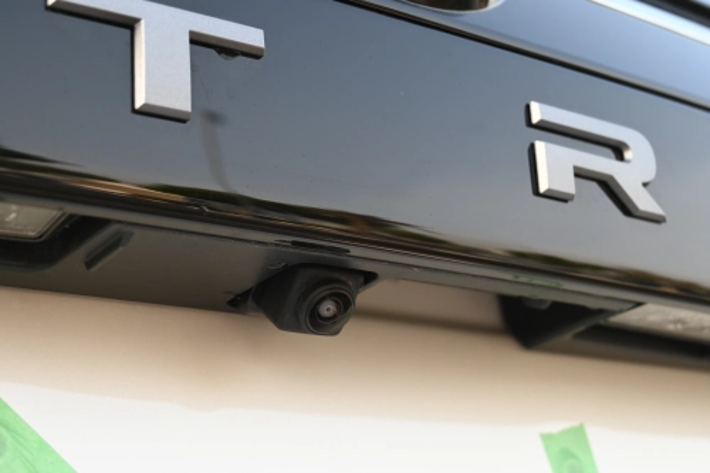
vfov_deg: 21.1
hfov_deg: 31.2
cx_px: 355
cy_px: 236
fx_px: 1272
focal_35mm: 64
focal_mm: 43
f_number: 6
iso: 400
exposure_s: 1/125
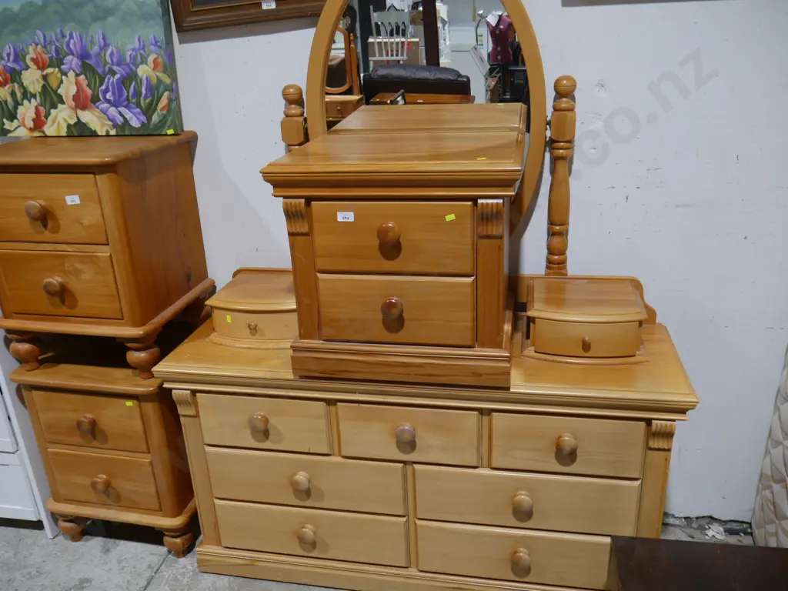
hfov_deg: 63.4
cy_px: 296
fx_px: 637
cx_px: 394
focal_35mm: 28
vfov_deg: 49.7
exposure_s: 1/60
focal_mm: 14
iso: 200
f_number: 3.5
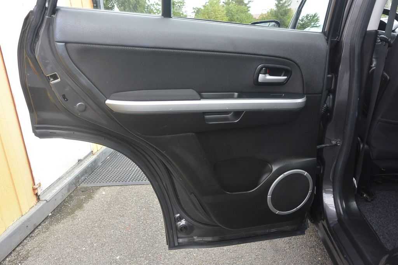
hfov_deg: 67.4
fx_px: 299
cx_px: 199
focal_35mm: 27
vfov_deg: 47.9
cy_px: 132
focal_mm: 10
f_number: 3.5
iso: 160
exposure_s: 1/250
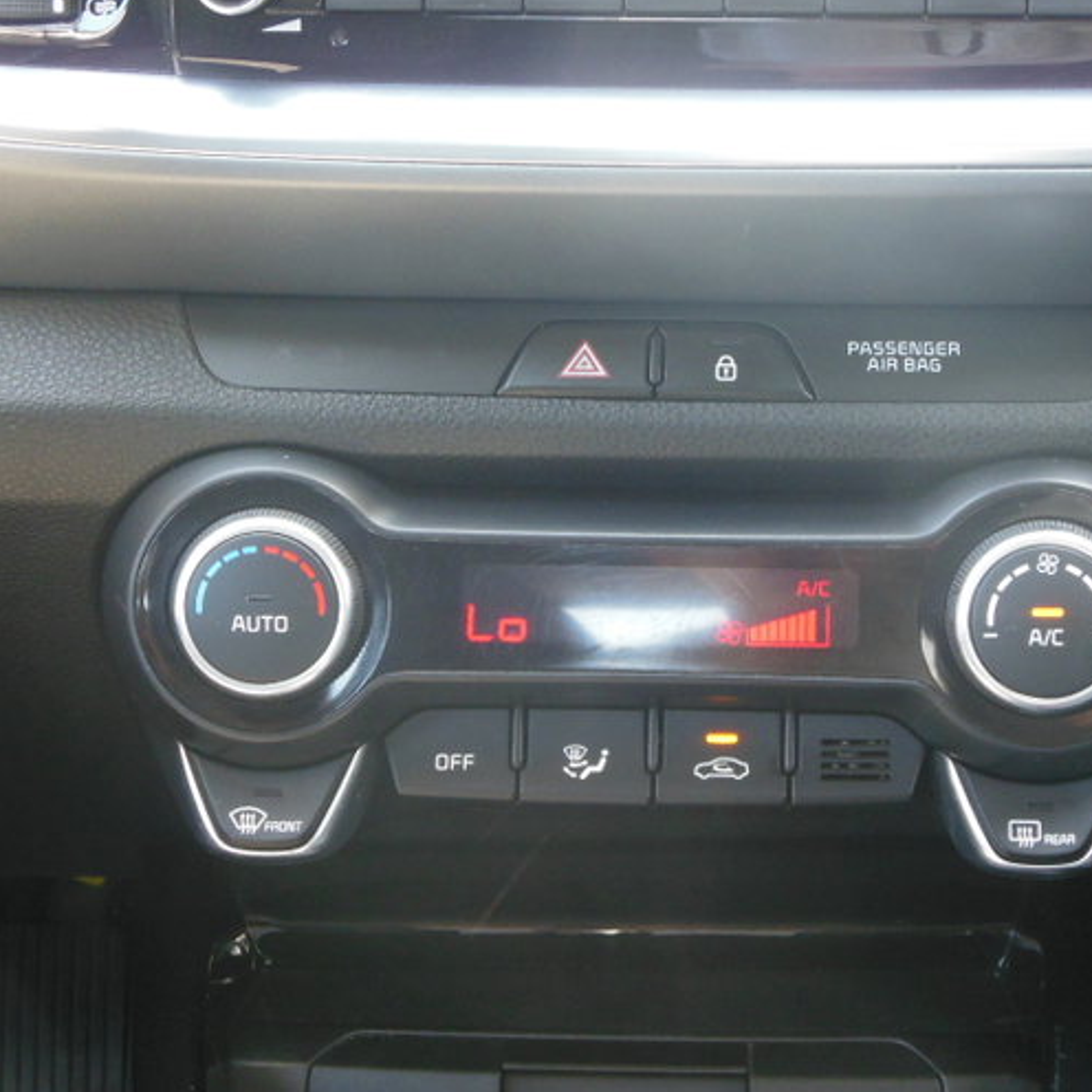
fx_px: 3676
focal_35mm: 103
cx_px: 658
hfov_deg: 16.9
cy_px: 491
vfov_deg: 16.9
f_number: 4.4
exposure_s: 1/20
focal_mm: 13.6
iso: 400
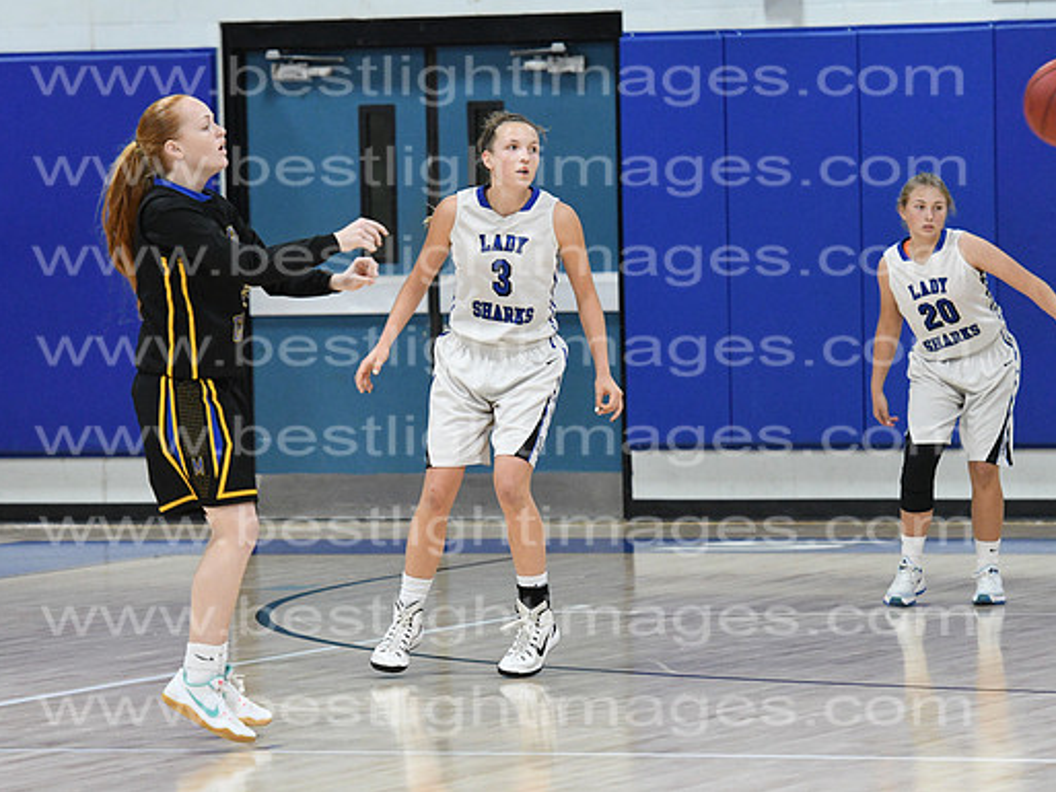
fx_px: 7218
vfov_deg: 6.3
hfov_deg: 8.4
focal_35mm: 237
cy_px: 396
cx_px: 506
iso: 5000
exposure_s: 1/640
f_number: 4
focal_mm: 145
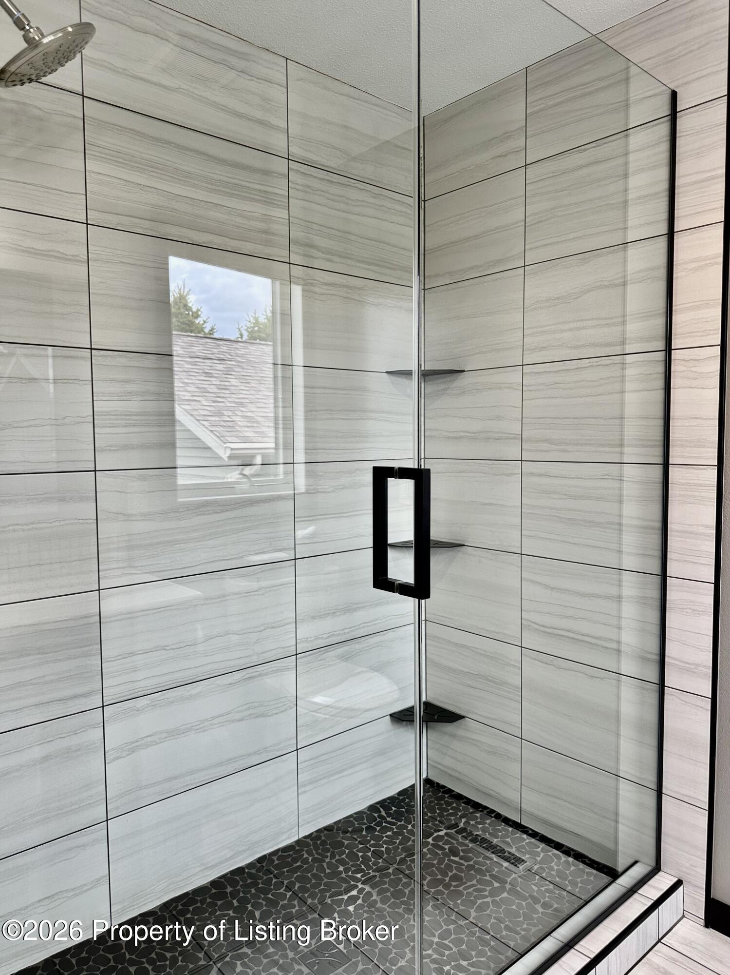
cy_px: 488
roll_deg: -0.3
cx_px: 365
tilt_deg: -3.4
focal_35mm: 24
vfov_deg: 71.6
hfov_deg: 56.8
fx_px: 675
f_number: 1.78
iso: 125
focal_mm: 6.86
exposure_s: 1/120
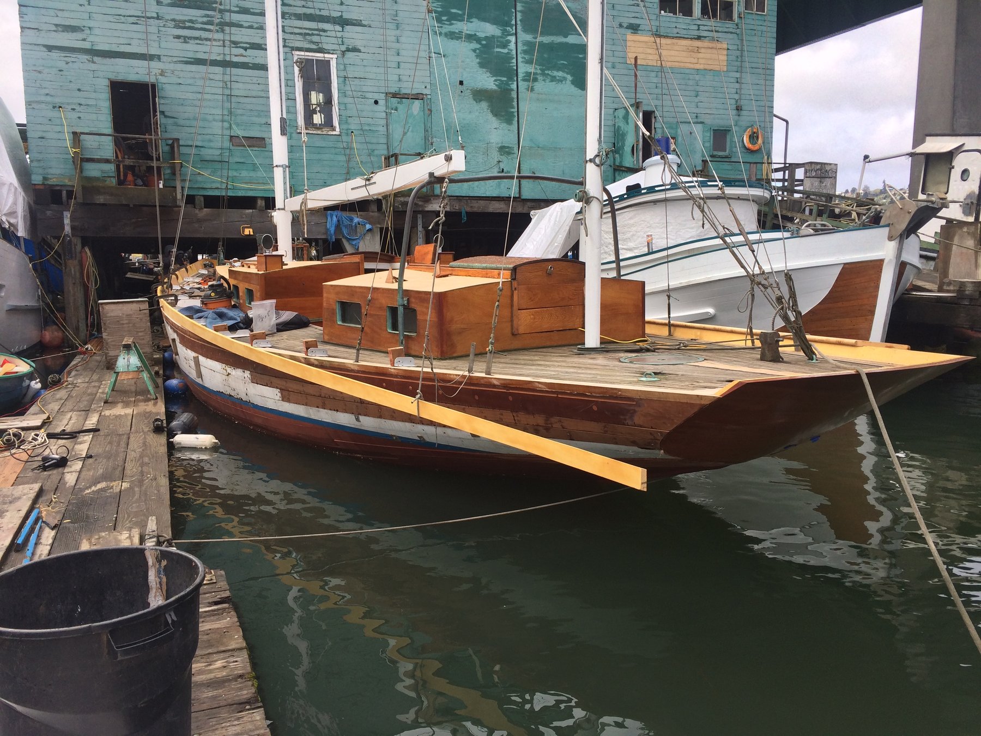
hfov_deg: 61.7
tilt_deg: -8.1
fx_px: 822
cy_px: 368
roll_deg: +1.0
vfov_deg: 48.2
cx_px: 490
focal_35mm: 29
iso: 32
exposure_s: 1/873
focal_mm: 4.15
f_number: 2.2
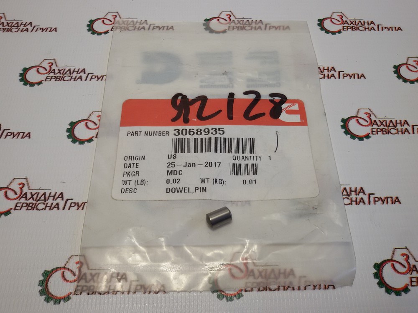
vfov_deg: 45.4
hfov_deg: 58.4
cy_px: 156
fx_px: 374
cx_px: 209
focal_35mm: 31
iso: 40
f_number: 2.4
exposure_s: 1/100
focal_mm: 2.93
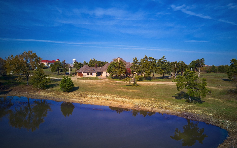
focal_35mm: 28
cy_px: 86
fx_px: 181
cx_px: 120
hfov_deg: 66.5
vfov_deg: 44.4
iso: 100
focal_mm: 4.73
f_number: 2.2
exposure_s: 1/225
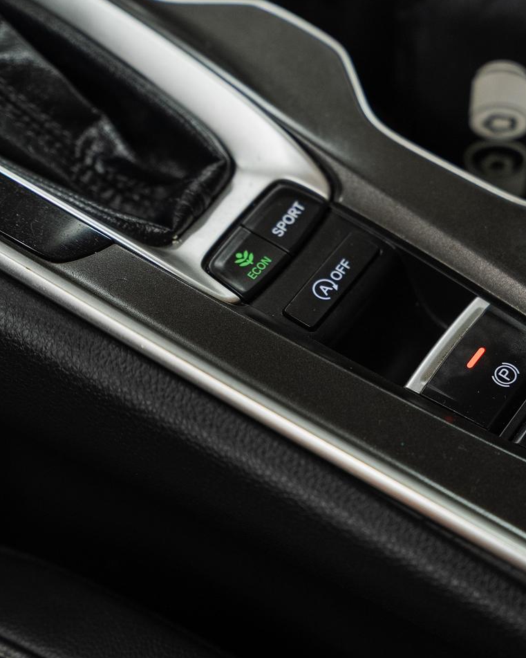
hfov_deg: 13.7
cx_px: 394
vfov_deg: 17.2
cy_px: 340
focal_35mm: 112
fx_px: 2179
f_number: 3.2
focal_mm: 70
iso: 800
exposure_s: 1/40
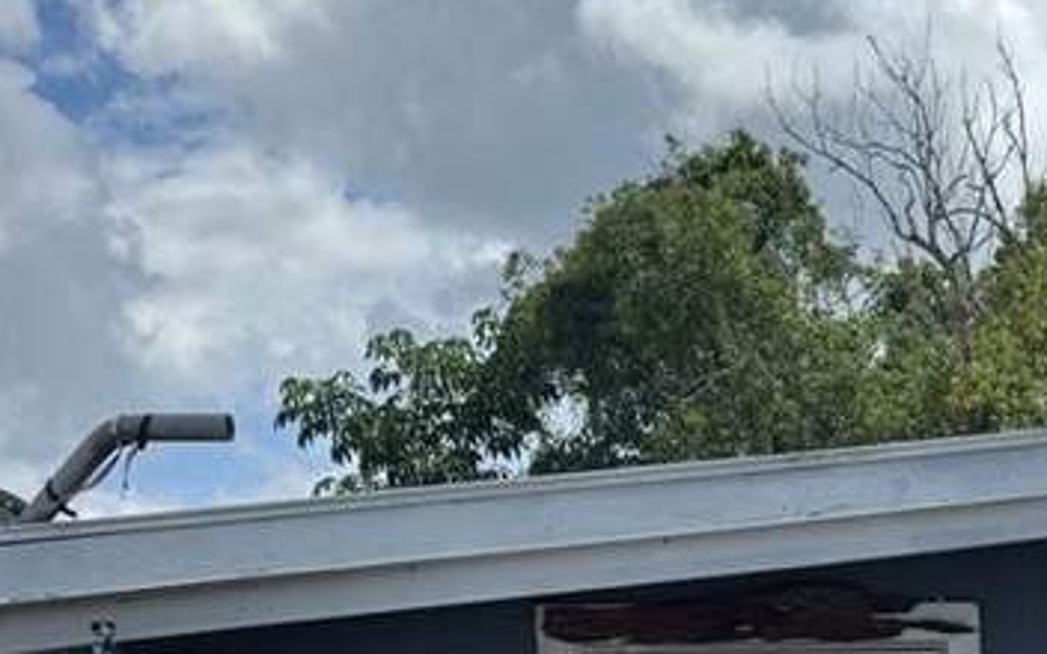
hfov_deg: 25.6
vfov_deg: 15.0
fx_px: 2197
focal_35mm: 77
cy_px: 1121
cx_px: 1020
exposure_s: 1/3802
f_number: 1.78
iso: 80
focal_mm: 6.76
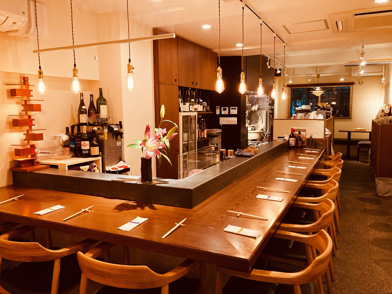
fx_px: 317
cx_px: 196
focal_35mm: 28
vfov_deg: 49.7
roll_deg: +0.0
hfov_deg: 63.4
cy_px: 147
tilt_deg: -6.7
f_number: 1.8
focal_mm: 3.99
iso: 400
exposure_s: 1/40
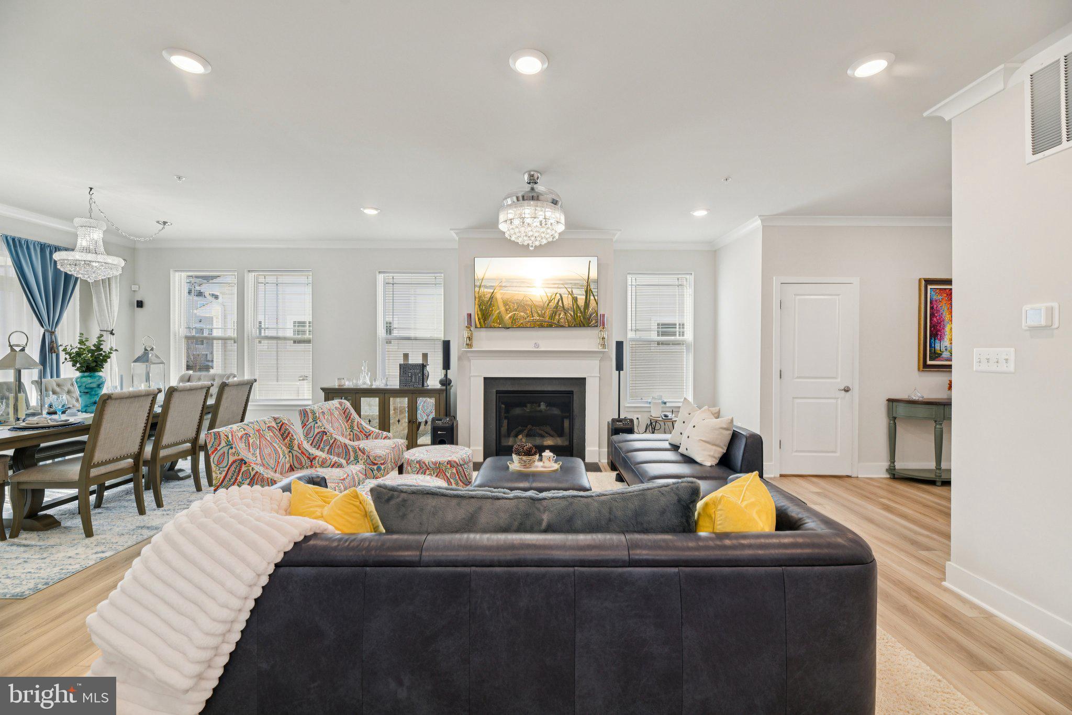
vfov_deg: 81.2
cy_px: 358
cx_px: 536
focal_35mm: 14
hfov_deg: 104.3
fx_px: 417
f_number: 8
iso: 220
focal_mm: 14
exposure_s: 1/15
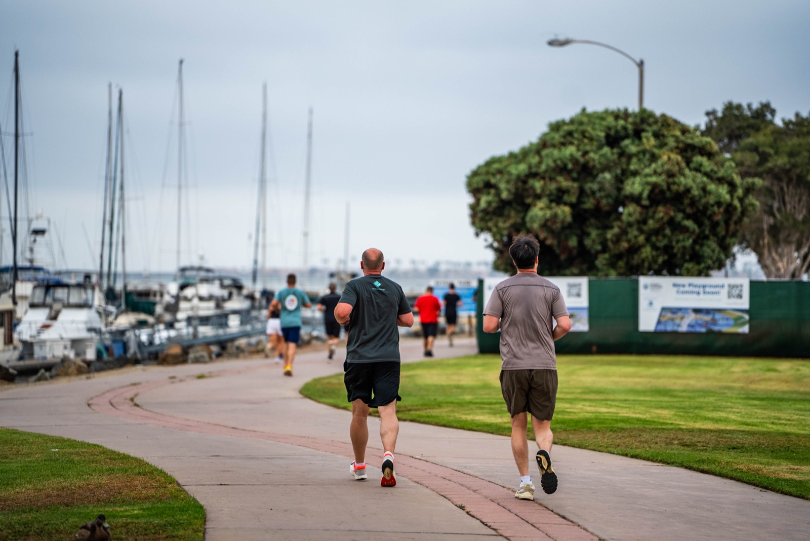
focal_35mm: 150
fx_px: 3376
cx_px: 405
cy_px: 270
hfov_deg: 13.7
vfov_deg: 9.2
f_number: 2.8
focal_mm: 150
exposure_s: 1/200
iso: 800
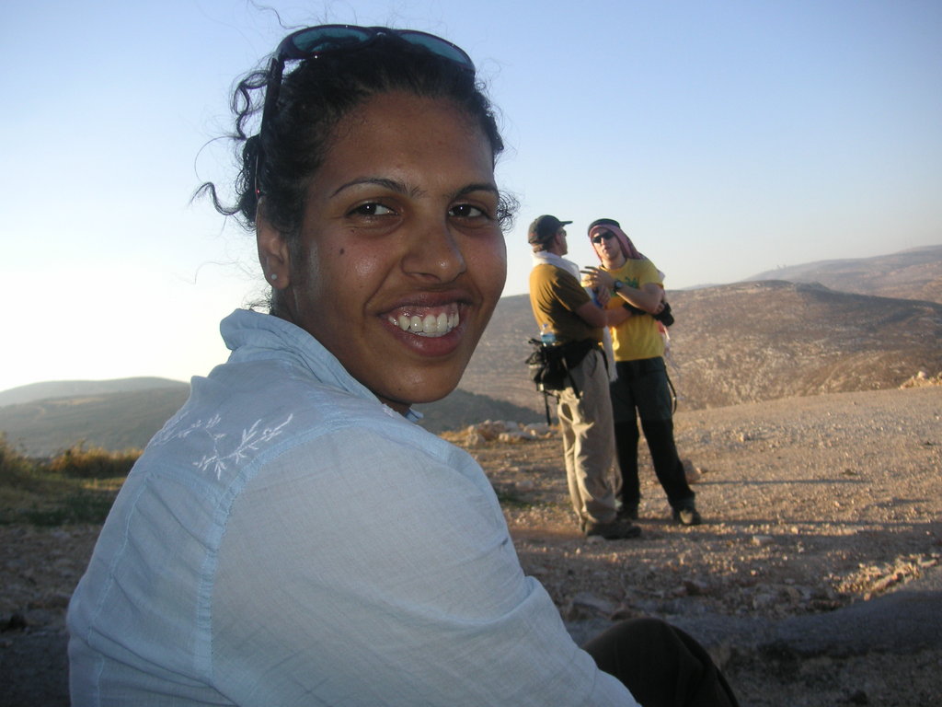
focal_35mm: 37
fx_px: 1007
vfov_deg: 38.7
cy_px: 354
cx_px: 471
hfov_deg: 50.1
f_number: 2.8
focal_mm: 6.1
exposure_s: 1/350
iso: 50
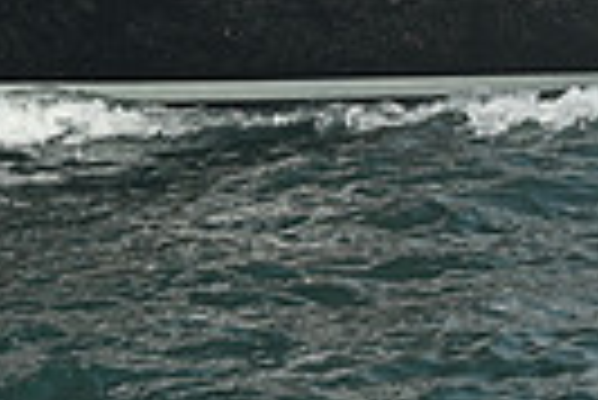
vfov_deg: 4.5
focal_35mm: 305
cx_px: -180
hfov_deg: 6.7
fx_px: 5072
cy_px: -330
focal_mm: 70
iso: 320
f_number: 7.1
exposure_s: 1/1250
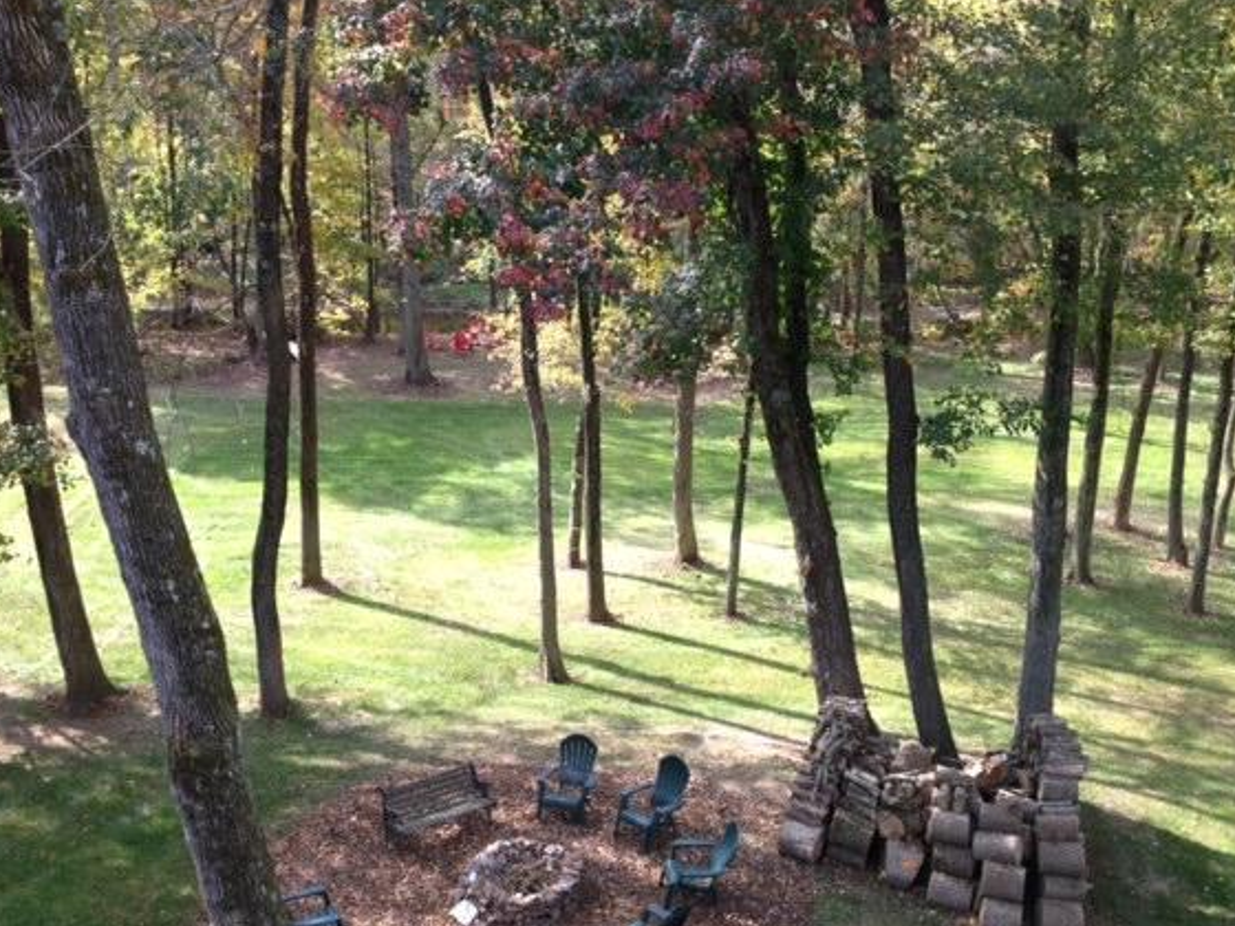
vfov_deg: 35.9
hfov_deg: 46.8
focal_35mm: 40
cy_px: 507
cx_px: 655
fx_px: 1427
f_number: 2.4
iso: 64
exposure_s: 1/246
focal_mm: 4.28
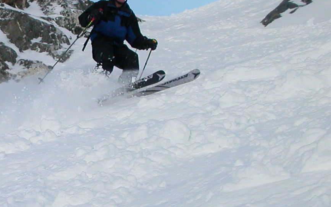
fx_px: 1028
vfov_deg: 11.4
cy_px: 164
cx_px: 48
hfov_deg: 18.1
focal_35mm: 114
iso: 100
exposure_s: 1/1096
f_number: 3.4
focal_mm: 8.9
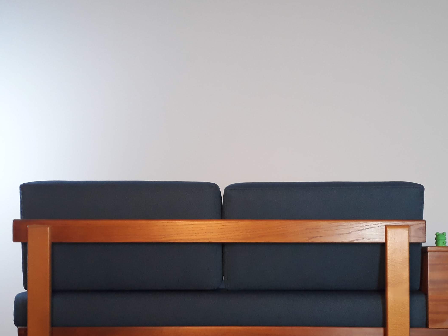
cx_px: 255
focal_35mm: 42
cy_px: 241
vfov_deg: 33.8
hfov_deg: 44.7
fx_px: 544
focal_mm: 3.6
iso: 200
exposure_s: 1/33
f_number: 1.9
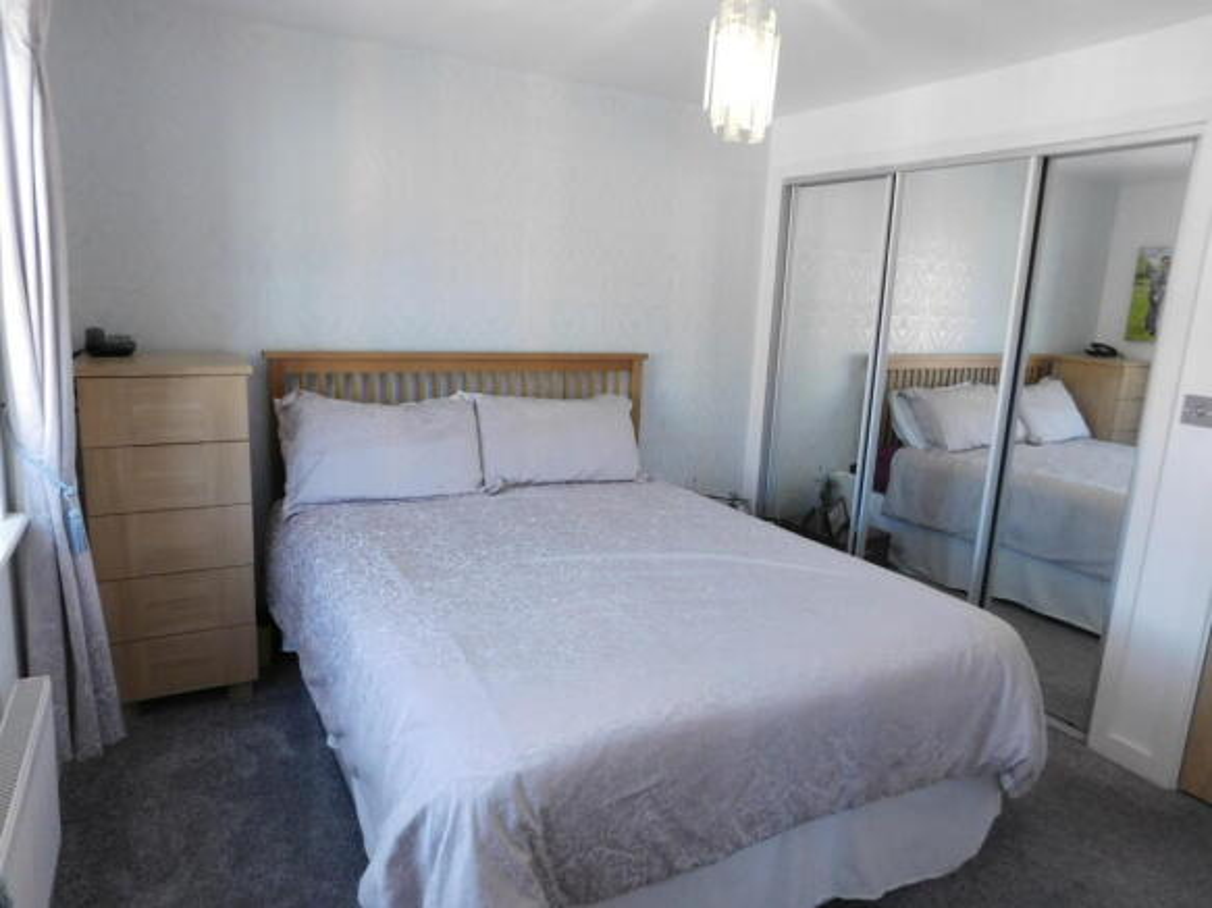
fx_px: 805
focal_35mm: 23
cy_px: 454
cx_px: 606
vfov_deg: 58.9
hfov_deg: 73.9
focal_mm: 4
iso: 400
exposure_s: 1/100
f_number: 3
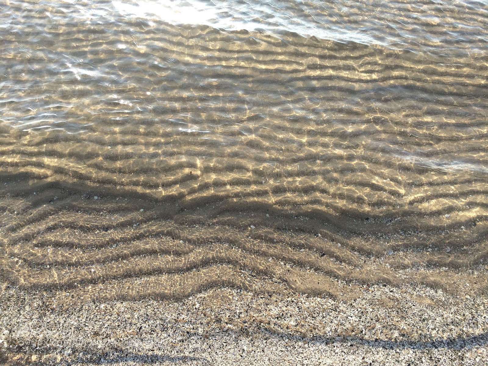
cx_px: 244
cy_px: 183
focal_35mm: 29
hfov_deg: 61.7
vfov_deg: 48.2
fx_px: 409
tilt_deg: -56.3
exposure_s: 1/855
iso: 32
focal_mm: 4.15
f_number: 2.2
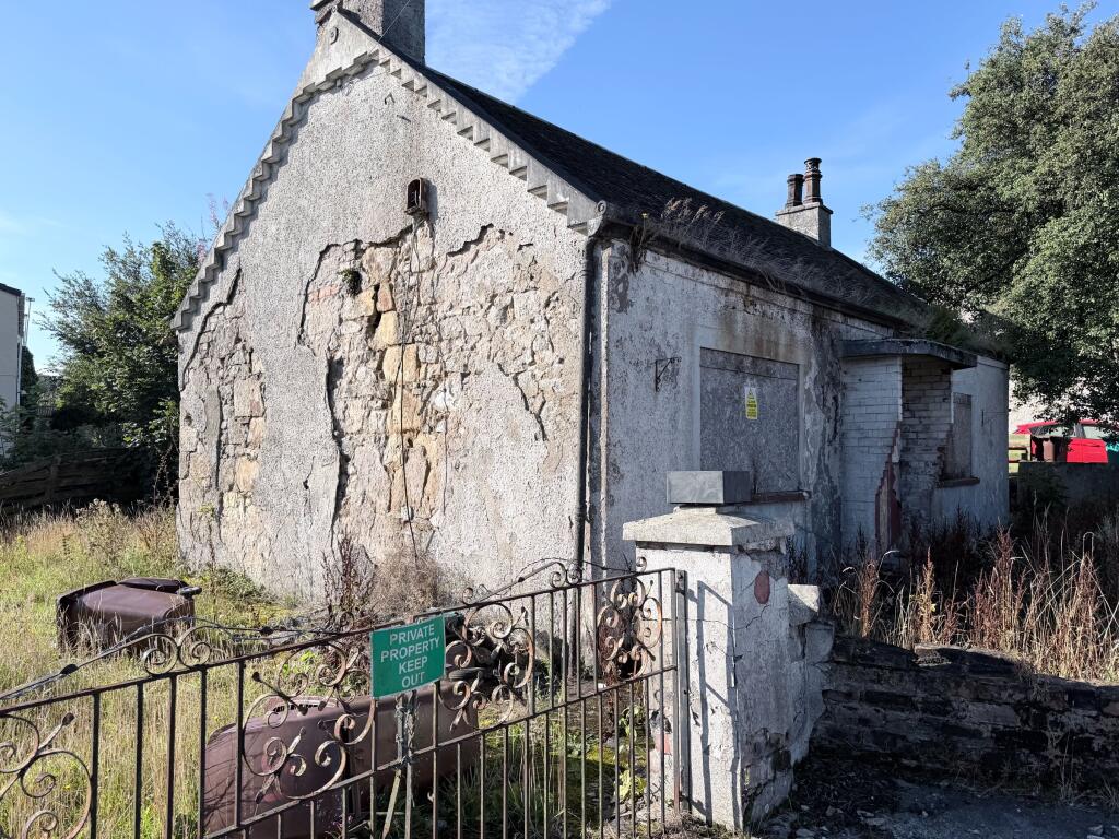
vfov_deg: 56.8
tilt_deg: +1.5
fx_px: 776
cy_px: 420
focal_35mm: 24
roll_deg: +0.6
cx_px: 560
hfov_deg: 71.6
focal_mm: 6.76
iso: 80
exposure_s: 1/3145
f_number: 1.78
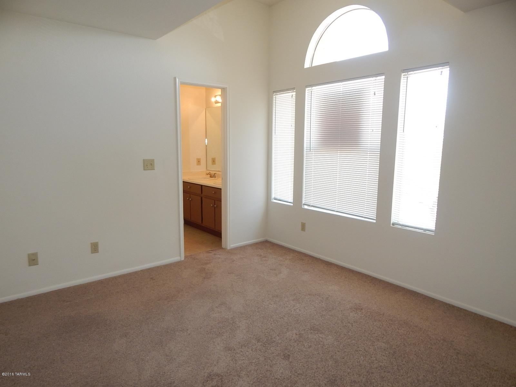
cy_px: 194
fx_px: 328
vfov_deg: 61.1
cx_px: 258
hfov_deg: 76.4
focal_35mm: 22
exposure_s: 1/50
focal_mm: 4
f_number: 3
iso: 125
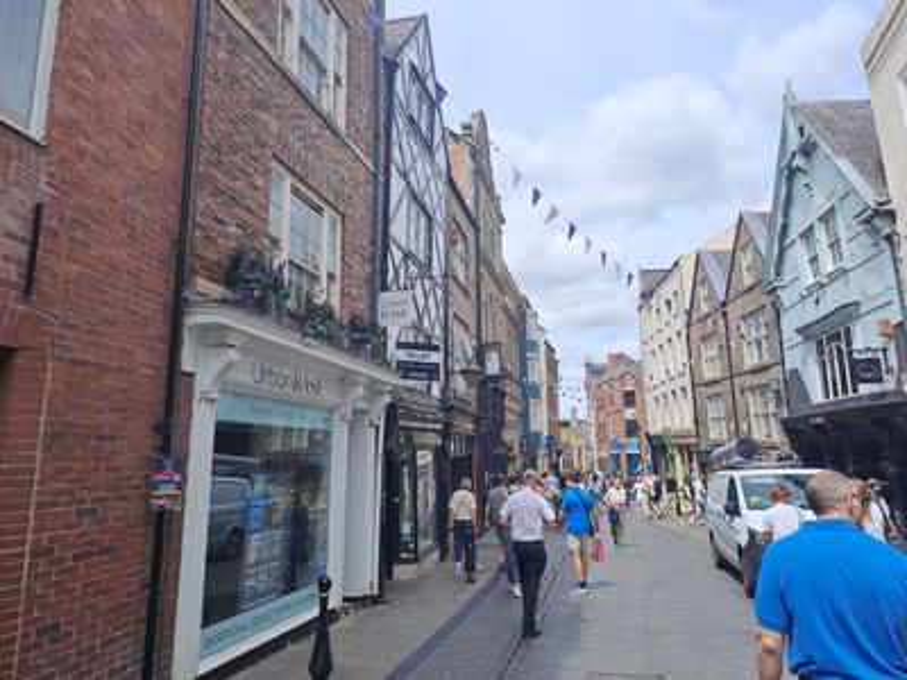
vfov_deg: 54.9
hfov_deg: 69.4
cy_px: 340
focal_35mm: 25
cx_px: 454
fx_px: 655
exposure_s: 1/1242
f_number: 1.8
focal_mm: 4.65
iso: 32
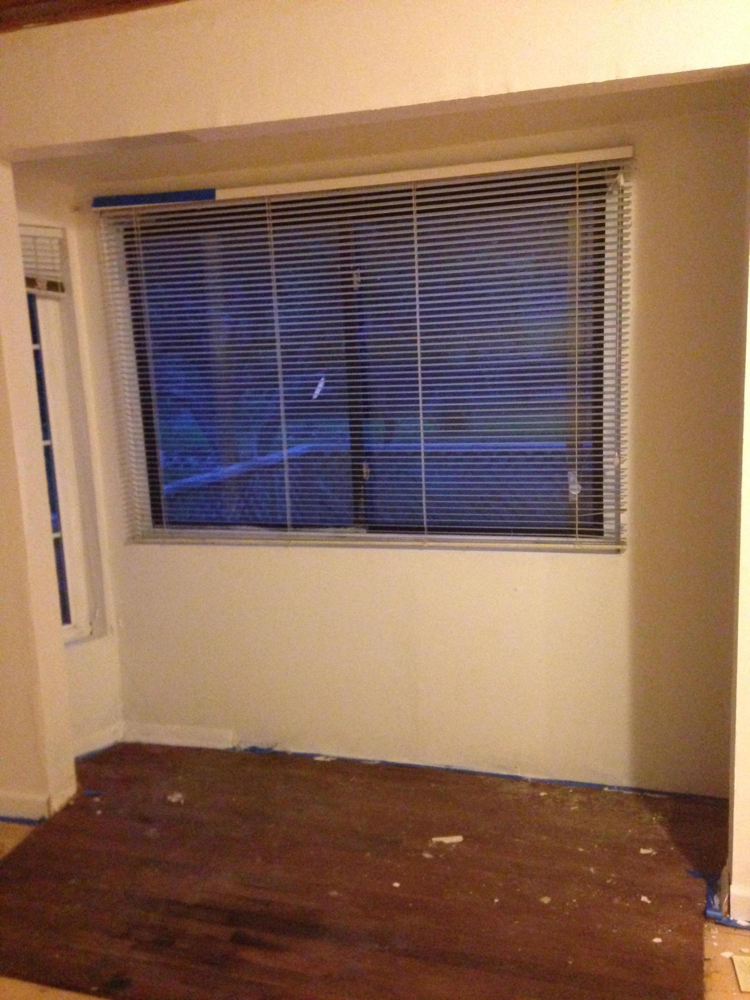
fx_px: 953
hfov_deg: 42.9
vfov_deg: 55.4
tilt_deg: -5.6
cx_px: 375
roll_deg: +2.5
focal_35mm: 33
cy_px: 500
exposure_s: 1/15
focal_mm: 4.12
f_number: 2.4
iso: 800
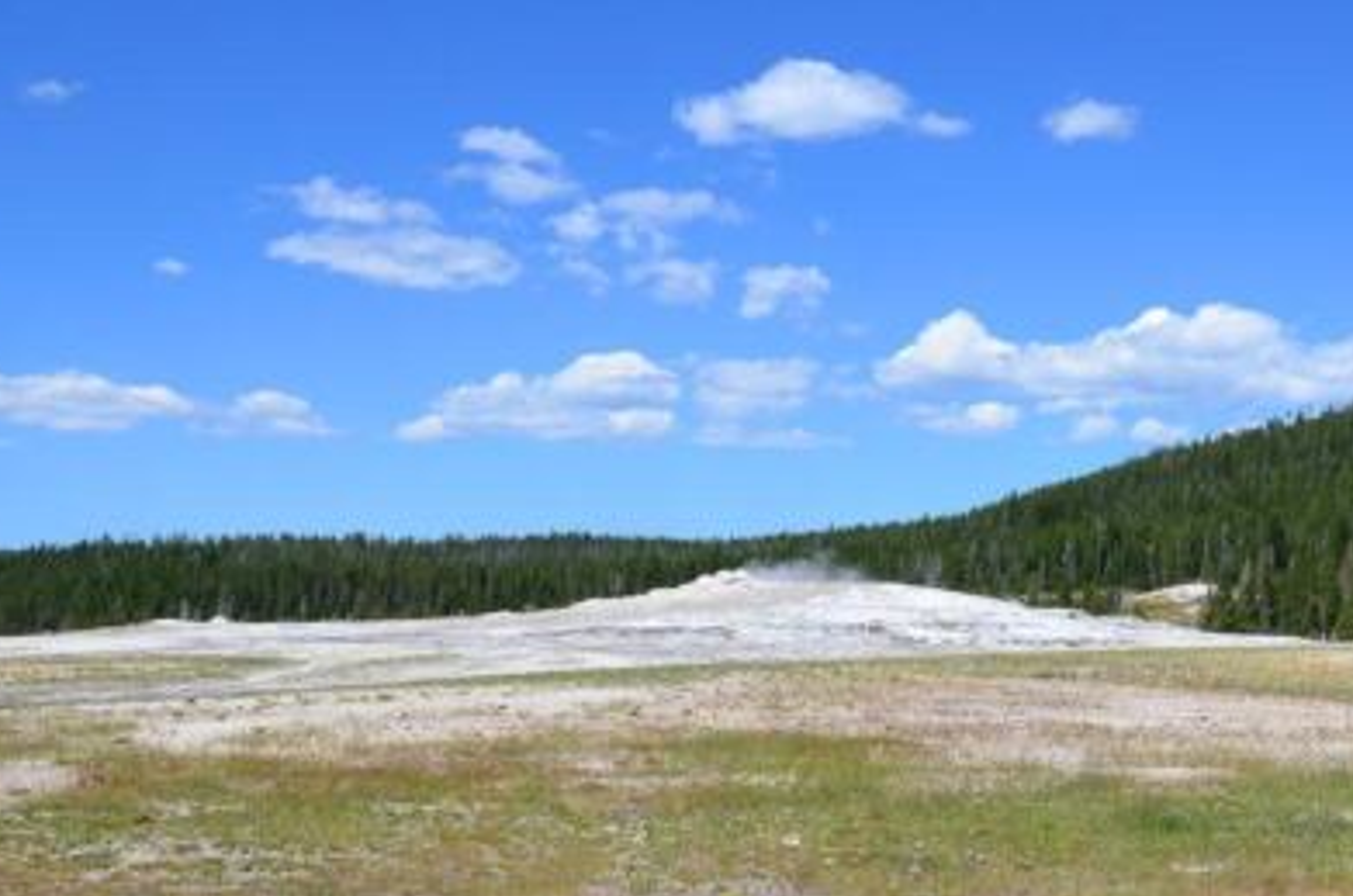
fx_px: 2025
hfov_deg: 36.2
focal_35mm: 54
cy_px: 607
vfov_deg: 24.8
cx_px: 997
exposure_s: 1/320
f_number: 13
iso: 200
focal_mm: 22
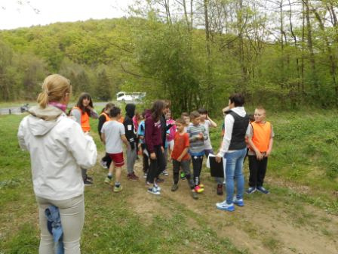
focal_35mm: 25
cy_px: 127
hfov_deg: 69.4
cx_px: 169
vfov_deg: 54.9
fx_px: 244
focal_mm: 4.5
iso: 80
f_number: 3.7
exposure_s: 1/80
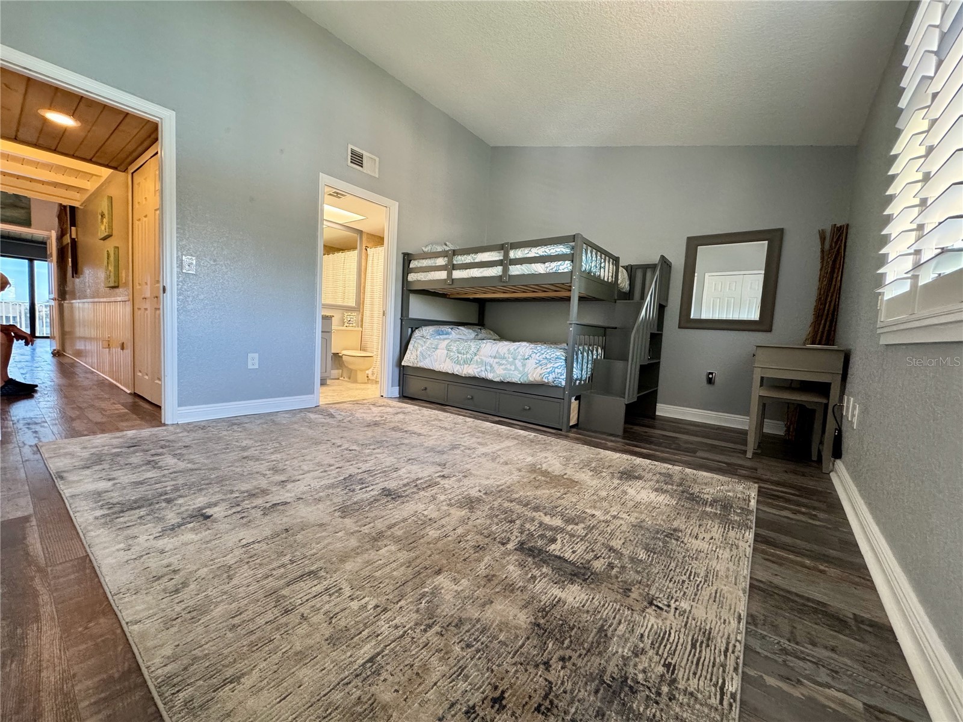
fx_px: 389
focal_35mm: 14
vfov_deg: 85.7
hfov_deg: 102.1
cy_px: 361
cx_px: 482
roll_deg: -3.0
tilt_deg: -5.5
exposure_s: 1/60
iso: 320
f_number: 2.2
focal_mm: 2.22
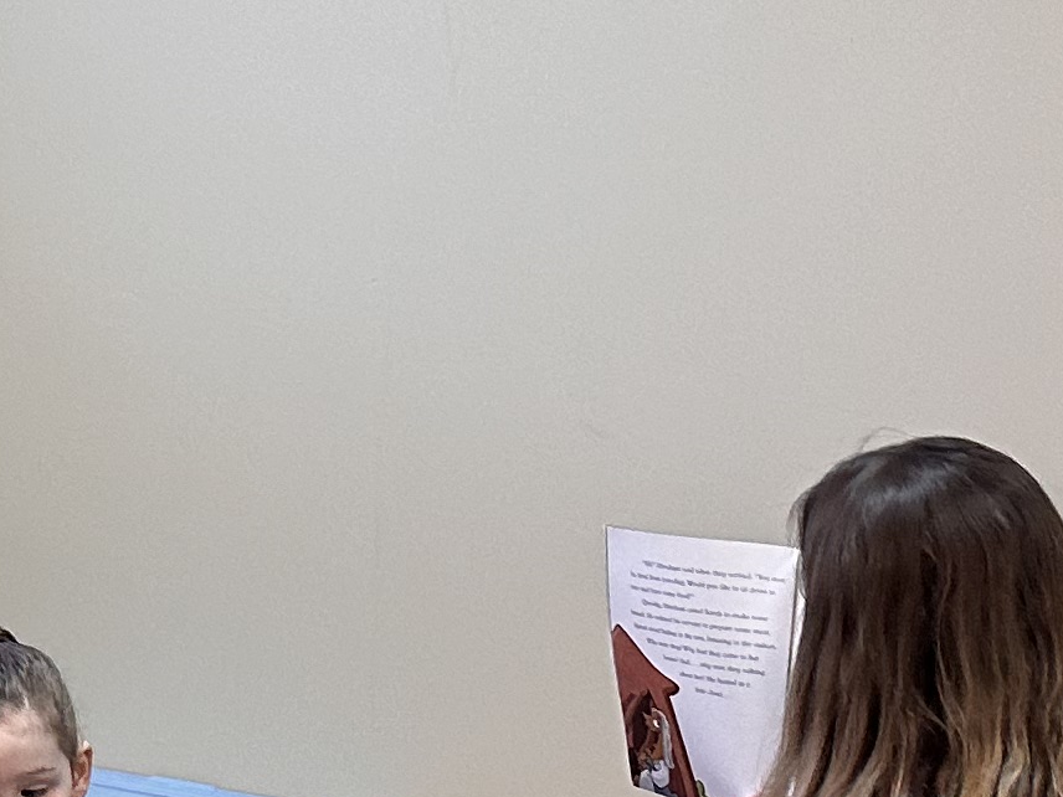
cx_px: -587
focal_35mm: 113
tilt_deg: -16.3
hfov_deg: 15.8
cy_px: 646
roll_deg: -2.8
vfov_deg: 13.0
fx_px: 3470
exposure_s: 1/60
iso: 200
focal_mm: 6.86
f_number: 1.78
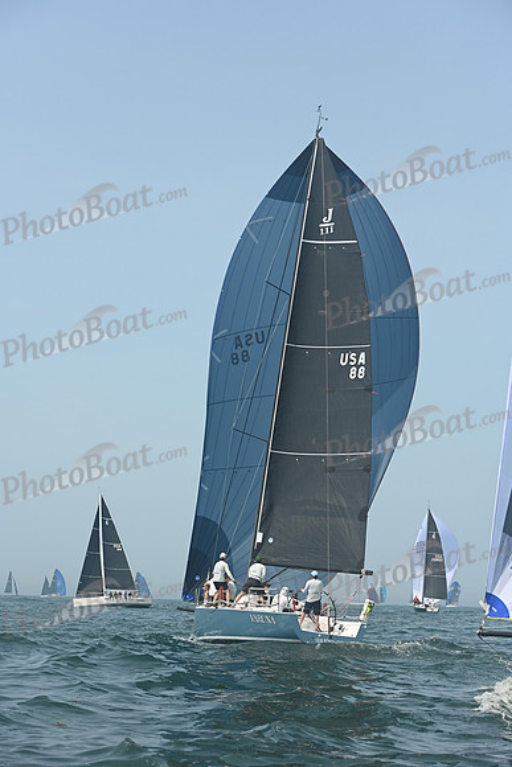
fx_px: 1492
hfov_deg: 19.5
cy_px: 384
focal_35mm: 70
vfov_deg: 28.8
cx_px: 256
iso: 320
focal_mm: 70
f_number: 7.1
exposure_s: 1/1250
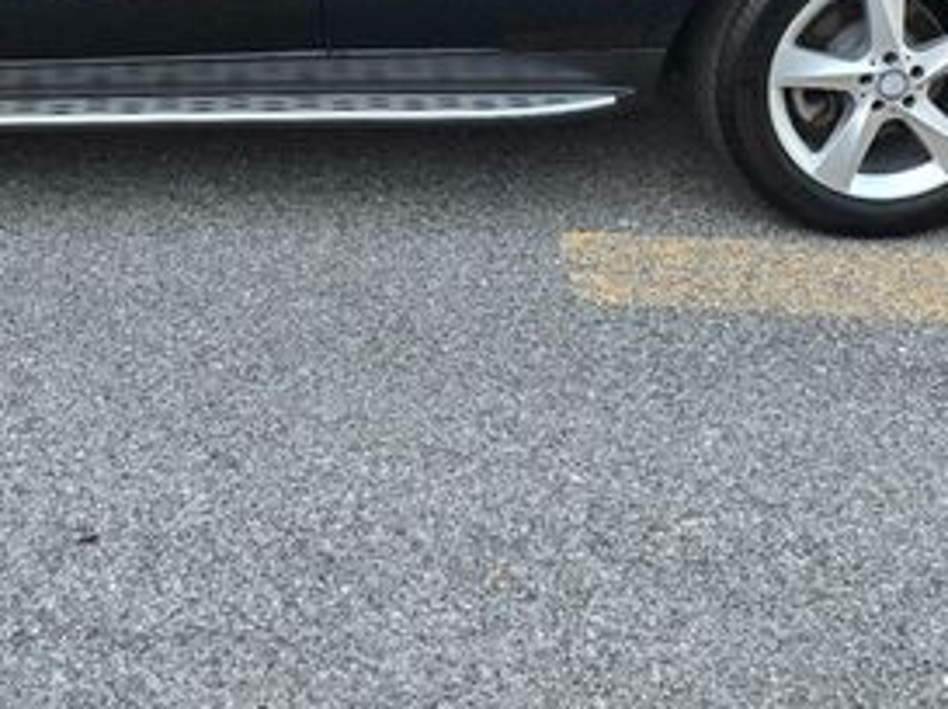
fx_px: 1477
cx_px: 250
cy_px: -104
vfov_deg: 24.8
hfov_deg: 34.9
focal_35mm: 54
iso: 25
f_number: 1.7
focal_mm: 6.3
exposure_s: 1/180
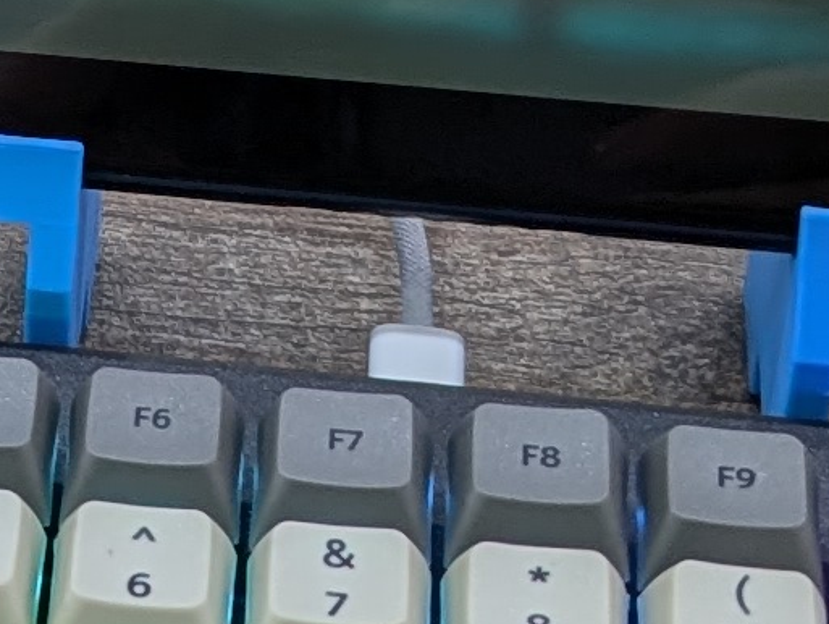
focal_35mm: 191
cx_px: -556
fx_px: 4580
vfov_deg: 7.7
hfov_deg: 9.9
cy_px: -167
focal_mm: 6.9
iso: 76
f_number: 1.68
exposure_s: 1/37.5
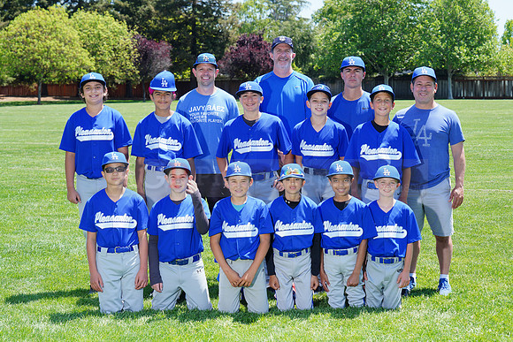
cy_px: 171
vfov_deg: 17.7
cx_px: 256
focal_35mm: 77
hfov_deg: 26.3
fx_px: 1097
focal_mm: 77
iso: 200
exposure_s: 1/200
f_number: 9
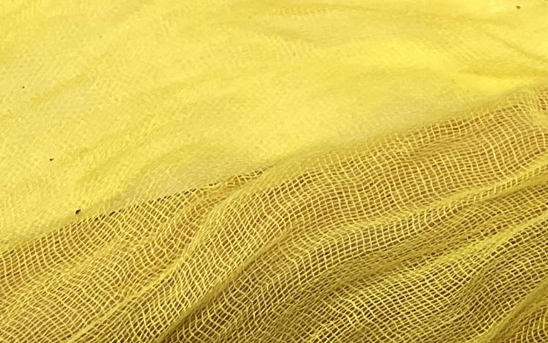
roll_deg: +1.7
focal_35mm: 127
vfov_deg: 8.1
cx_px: 547
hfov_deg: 16.1
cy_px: -820
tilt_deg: -14.6
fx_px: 1897
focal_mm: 4.2
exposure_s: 1/118
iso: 100
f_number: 1.6
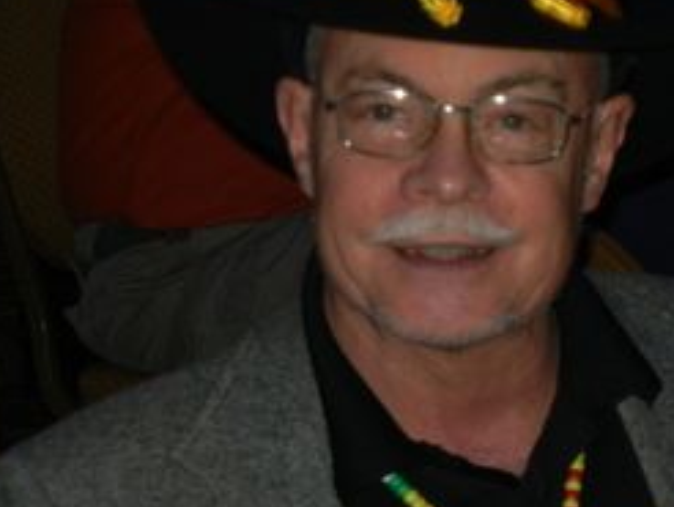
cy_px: 288
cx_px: 490
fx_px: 4210
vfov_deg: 6.9
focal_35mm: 216
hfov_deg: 9.1
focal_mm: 24
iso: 200
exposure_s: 1/60
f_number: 4.6
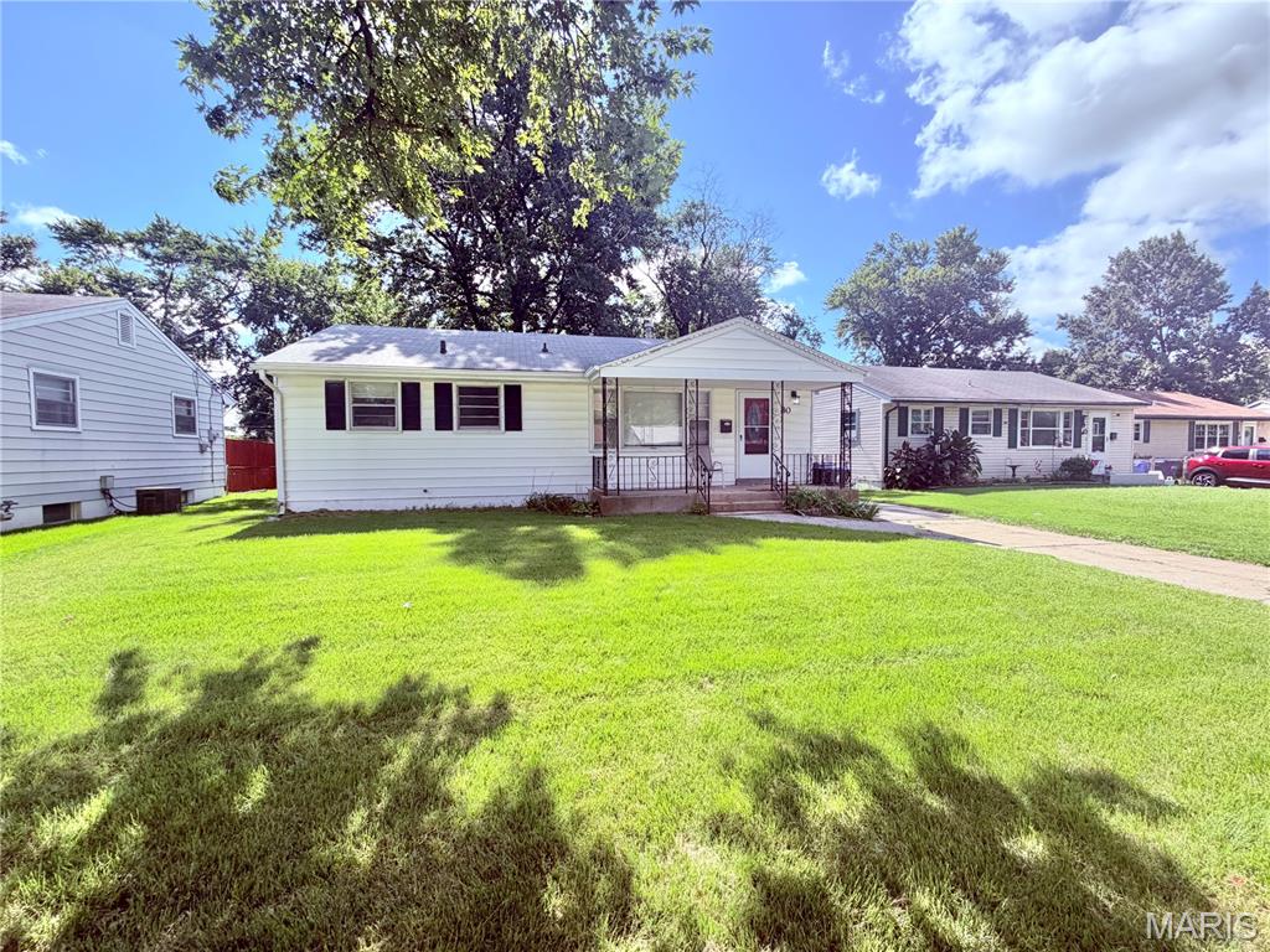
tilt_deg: -2.6
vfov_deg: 85.7
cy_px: 476
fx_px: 514
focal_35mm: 14
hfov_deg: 102.1
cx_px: 635
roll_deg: -0.4
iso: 40
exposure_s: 1/701
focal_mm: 2.22
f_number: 2.2
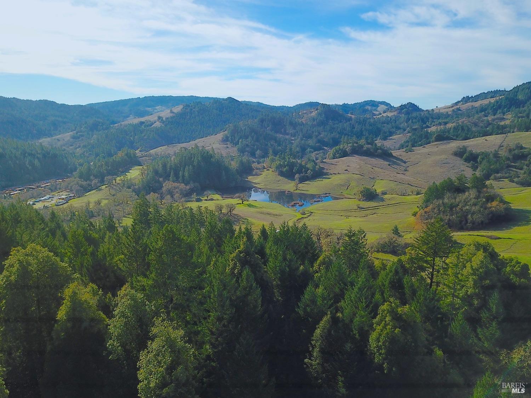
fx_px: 399
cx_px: 266
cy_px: 199
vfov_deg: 53.1
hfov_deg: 67.3
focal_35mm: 26
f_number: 2.2
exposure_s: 1/1330
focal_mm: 4.73
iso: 100
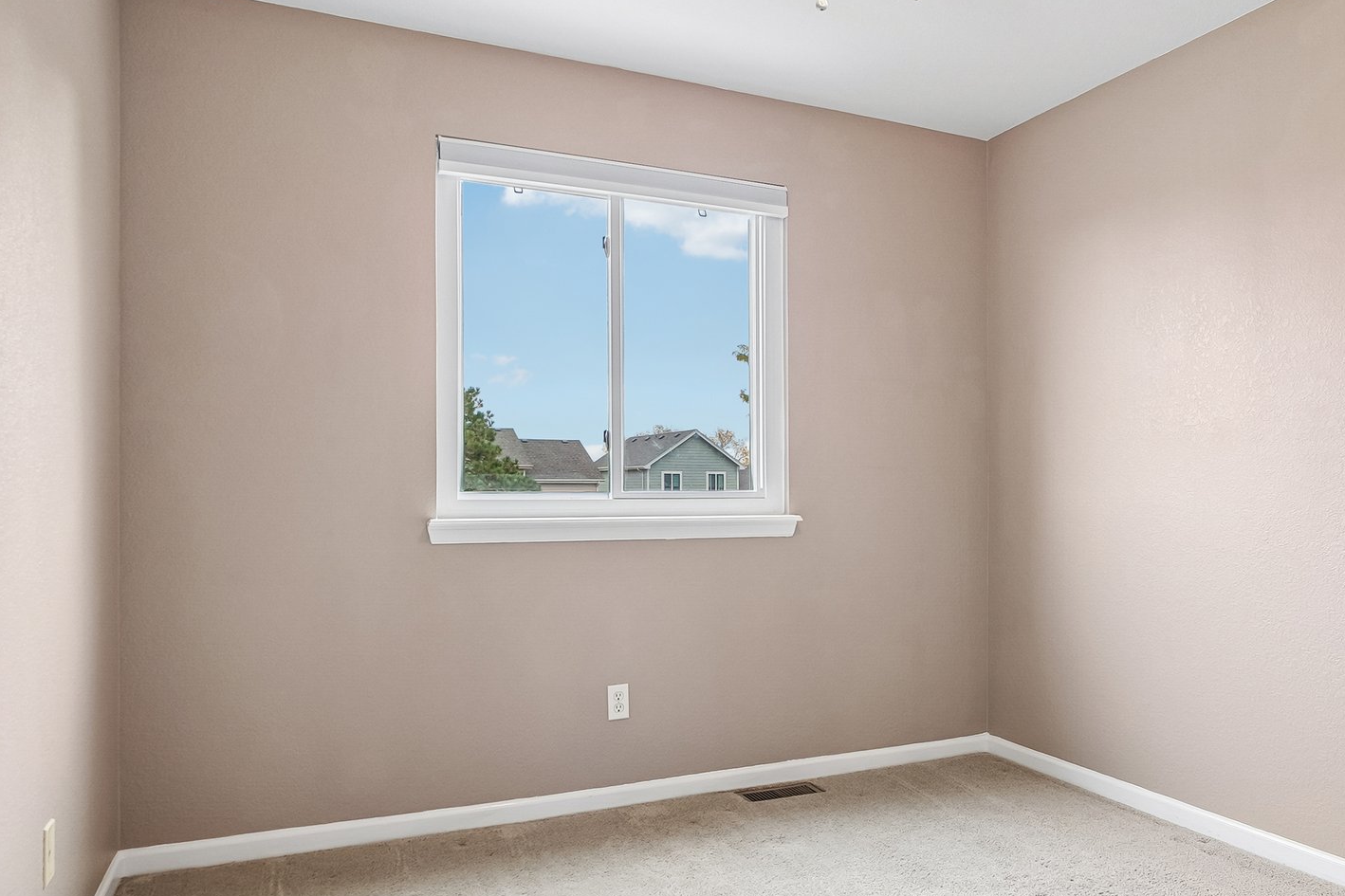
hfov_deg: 68.6
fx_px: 971
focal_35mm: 26
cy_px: 487
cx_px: 816
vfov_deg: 49.5
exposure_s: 1/20
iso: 400
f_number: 8
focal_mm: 12
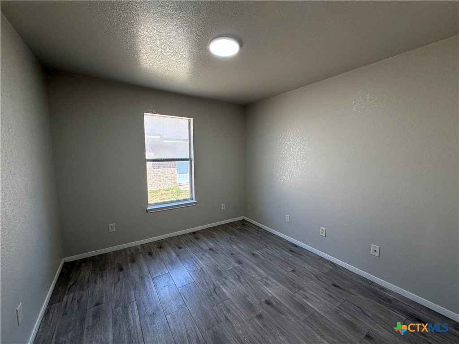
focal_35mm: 14
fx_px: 186
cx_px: 230
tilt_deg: -5.9
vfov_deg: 85.7
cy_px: 172
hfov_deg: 102.1
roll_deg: +0.4
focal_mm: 2.22
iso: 160
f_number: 2.2
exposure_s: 1/121
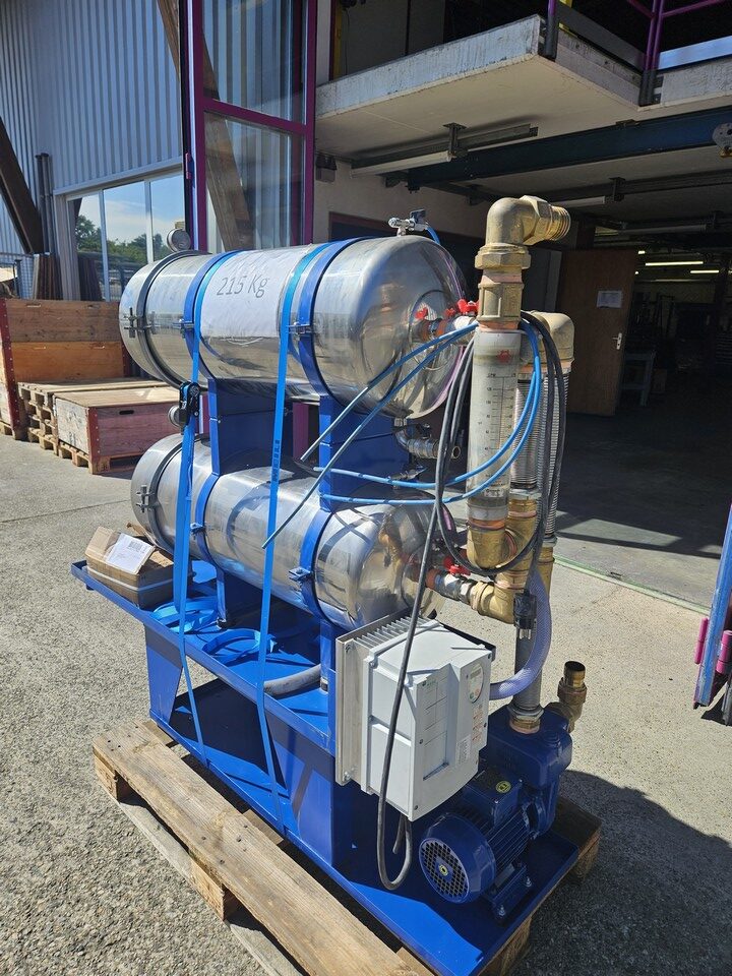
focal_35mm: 23
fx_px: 648
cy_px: 488
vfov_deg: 73.9
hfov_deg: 58.9
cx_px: 366
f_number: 1.8
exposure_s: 1/1580
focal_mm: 5.4
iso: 25
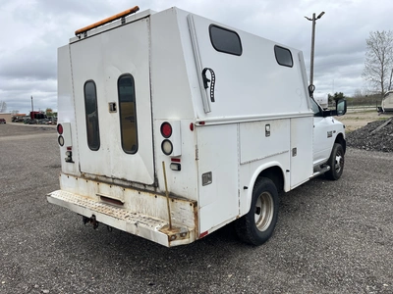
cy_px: 147
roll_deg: +3.6
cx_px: 196
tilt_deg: -6.9
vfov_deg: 53.1
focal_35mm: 26
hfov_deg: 67.3
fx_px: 295
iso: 50
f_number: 1.6
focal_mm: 5.1
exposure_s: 1/3311
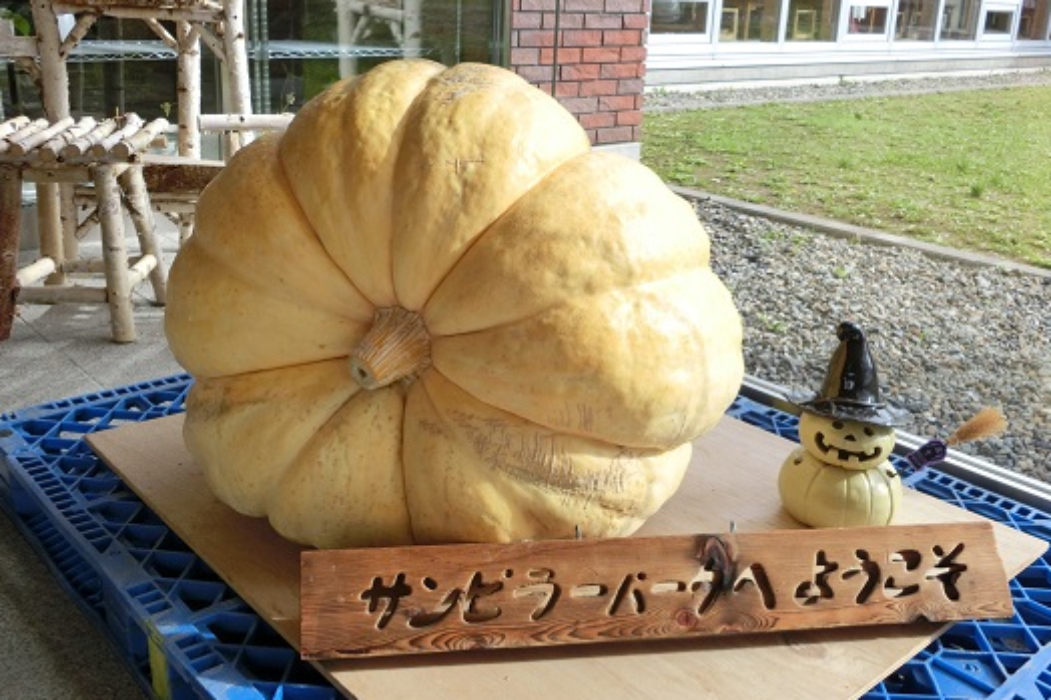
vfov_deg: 36.8
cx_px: 533
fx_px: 1051
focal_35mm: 36
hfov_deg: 53.1
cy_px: 337
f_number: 3.9
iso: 80
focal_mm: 6
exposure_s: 1/125
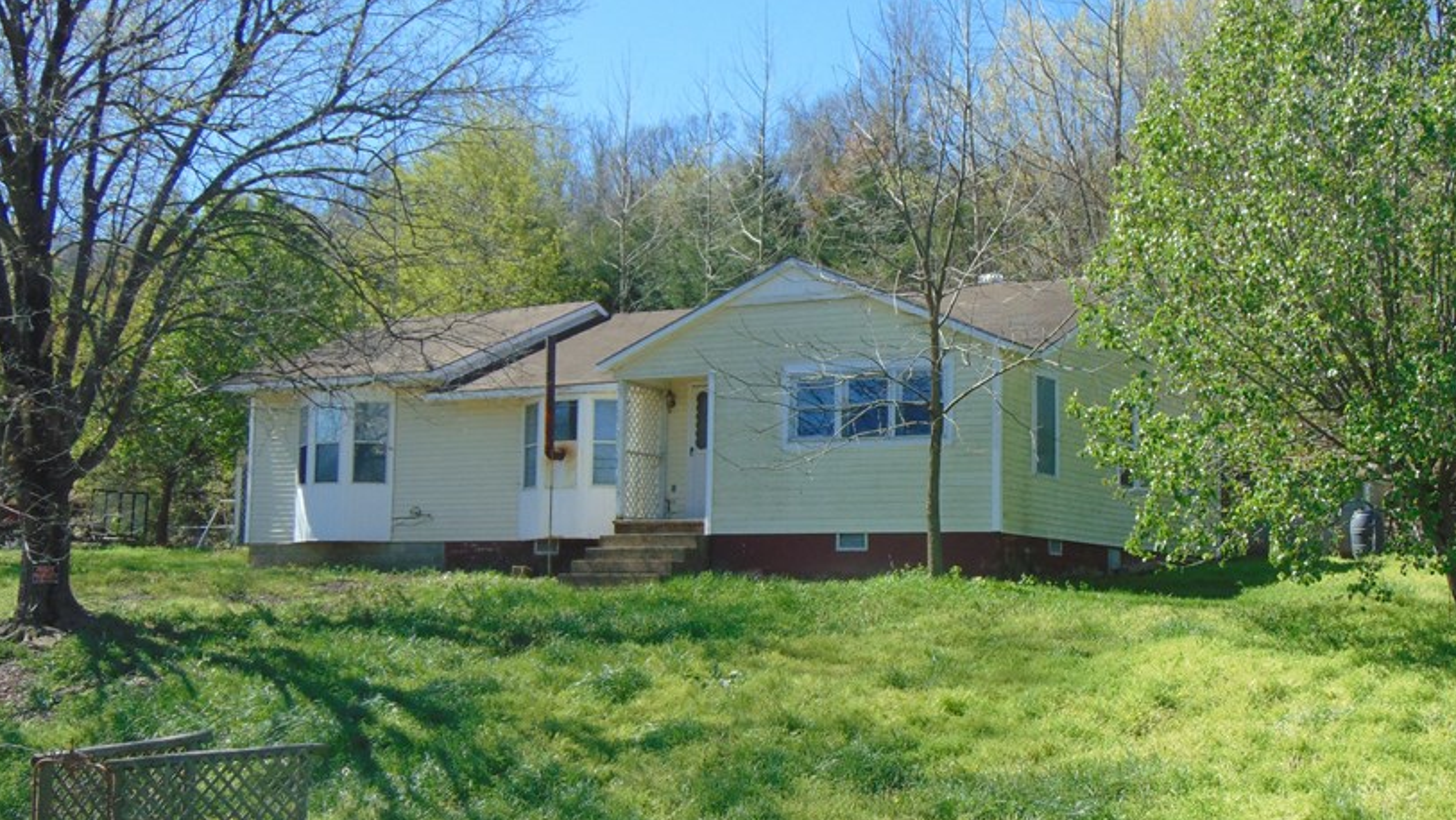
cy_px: 457
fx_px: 1854
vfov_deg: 24.9
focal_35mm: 48
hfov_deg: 42.8
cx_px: 817
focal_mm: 6.3
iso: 80
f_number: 3.2
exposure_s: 1/640
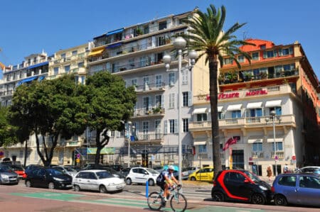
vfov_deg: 36.8
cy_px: 106
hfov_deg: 53.2
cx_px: 160
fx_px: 320
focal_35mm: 36
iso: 200
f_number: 11
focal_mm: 24
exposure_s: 1/250
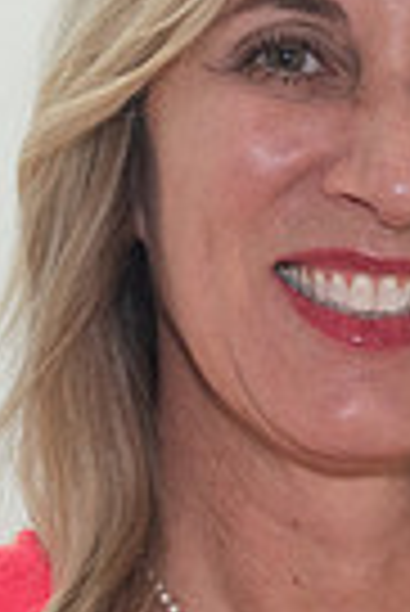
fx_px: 5248
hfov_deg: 4.5
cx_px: 349
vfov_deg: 6.7
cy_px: 284
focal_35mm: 308
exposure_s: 1/100
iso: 400
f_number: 6.3
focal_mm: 58
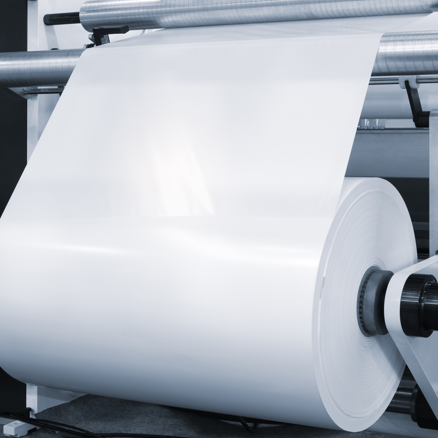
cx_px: 271
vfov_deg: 31.6
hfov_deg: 31.5
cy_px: 219
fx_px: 773
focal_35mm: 54
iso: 200
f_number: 11
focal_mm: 27.7
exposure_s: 1
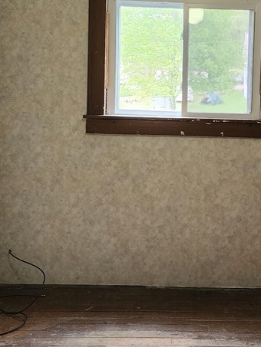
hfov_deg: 27.4
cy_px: 117
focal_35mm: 52
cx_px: 212
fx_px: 523
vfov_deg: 36.5
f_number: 1.8
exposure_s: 1/120
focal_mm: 6.4
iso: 400
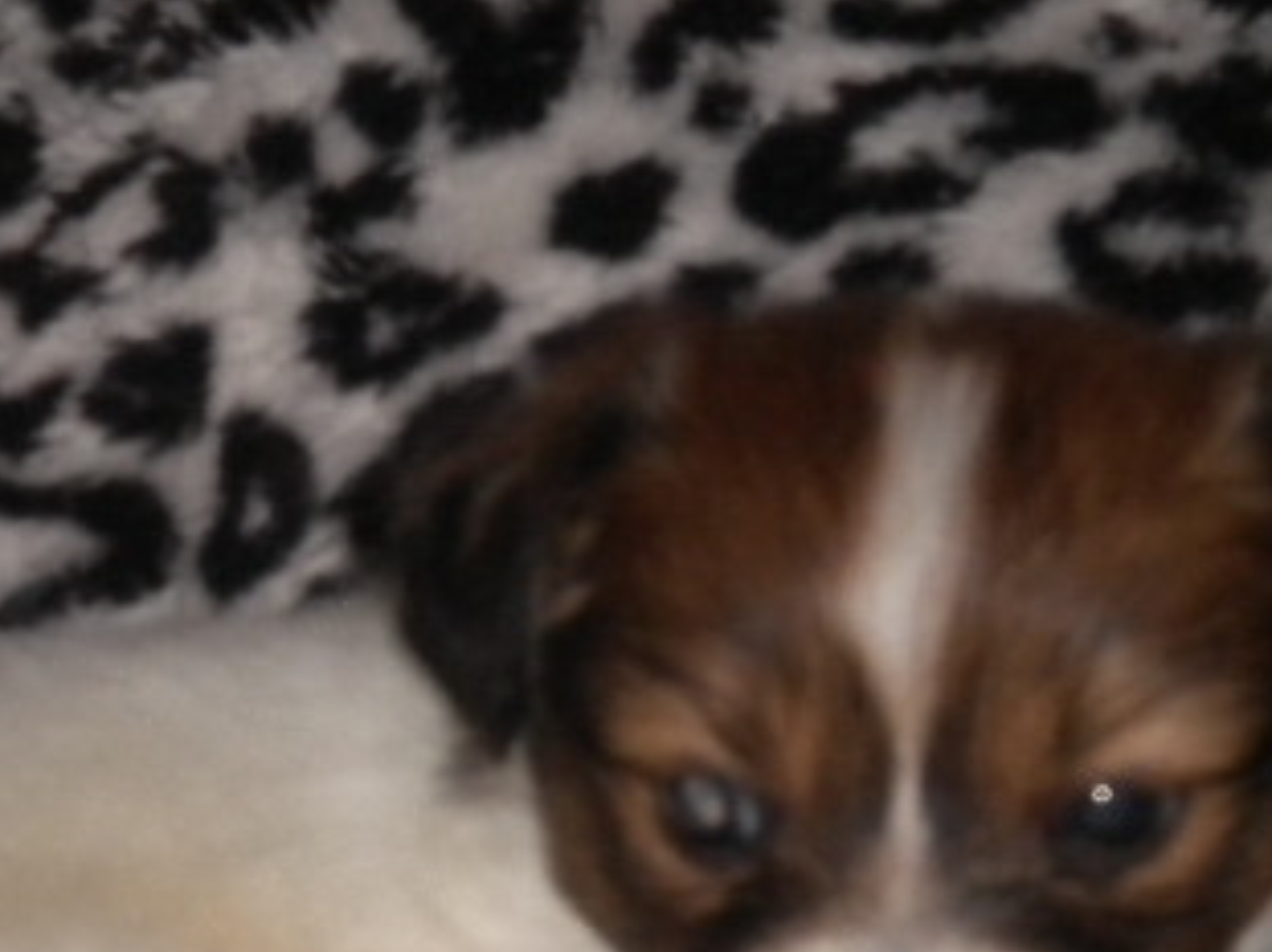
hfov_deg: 9.2
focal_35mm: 216
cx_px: 577
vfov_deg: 6.9
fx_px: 7934
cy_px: 829
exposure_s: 1/60
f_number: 5.9
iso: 400
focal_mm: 18.9
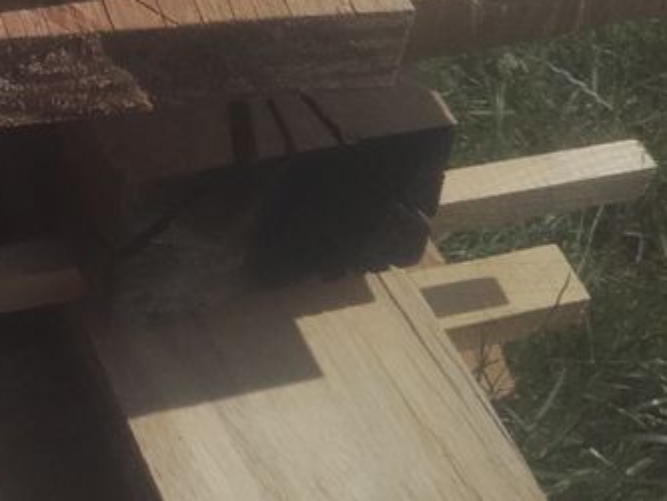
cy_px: -154
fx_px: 1793
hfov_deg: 19.4
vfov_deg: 15.2
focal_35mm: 93
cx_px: -214
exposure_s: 1/2979
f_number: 2.2
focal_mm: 3.31
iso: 50
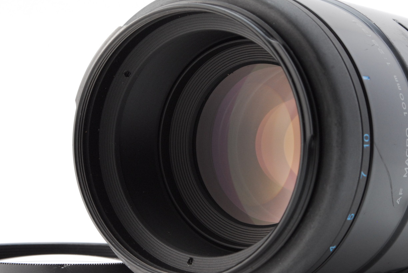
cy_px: 148
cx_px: 251
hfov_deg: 18.9
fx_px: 1222
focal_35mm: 108
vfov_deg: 12.8
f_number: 18
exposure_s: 1/100
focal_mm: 55
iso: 400
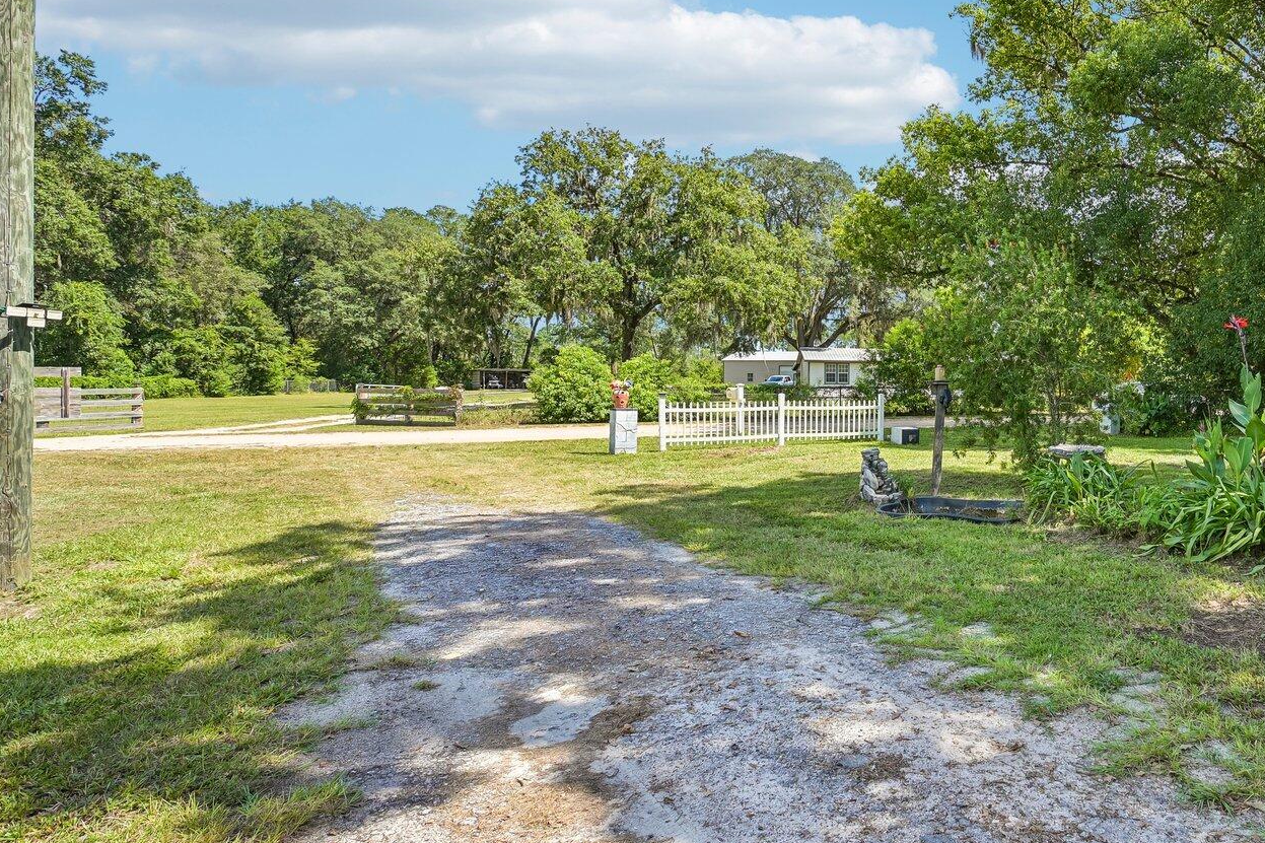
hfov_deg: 70.3
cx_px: 969
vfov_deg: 55.1
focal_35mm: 23
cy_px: 395
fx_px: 808
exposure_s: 1/90
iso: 100
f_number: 8
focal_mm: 14
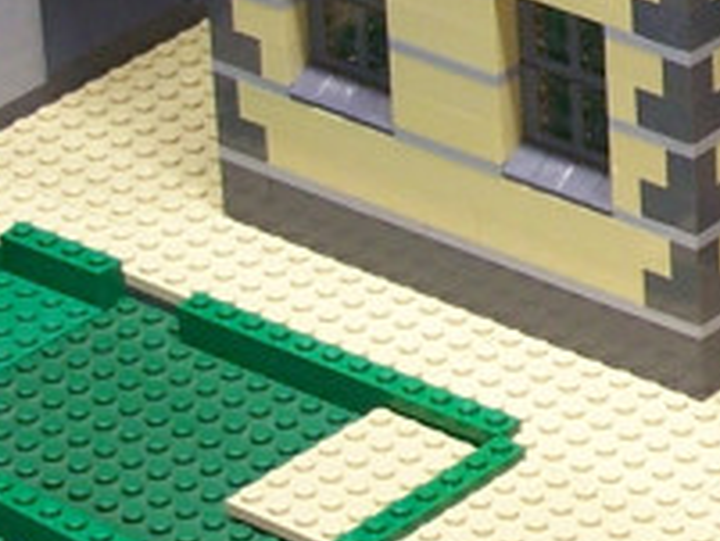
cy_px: -240
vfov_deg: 4.9
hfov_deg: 6.4
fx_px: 6244
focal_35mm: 300
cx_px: 1465
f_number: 3.1
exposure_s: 1/6
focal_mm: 9.8
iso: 80
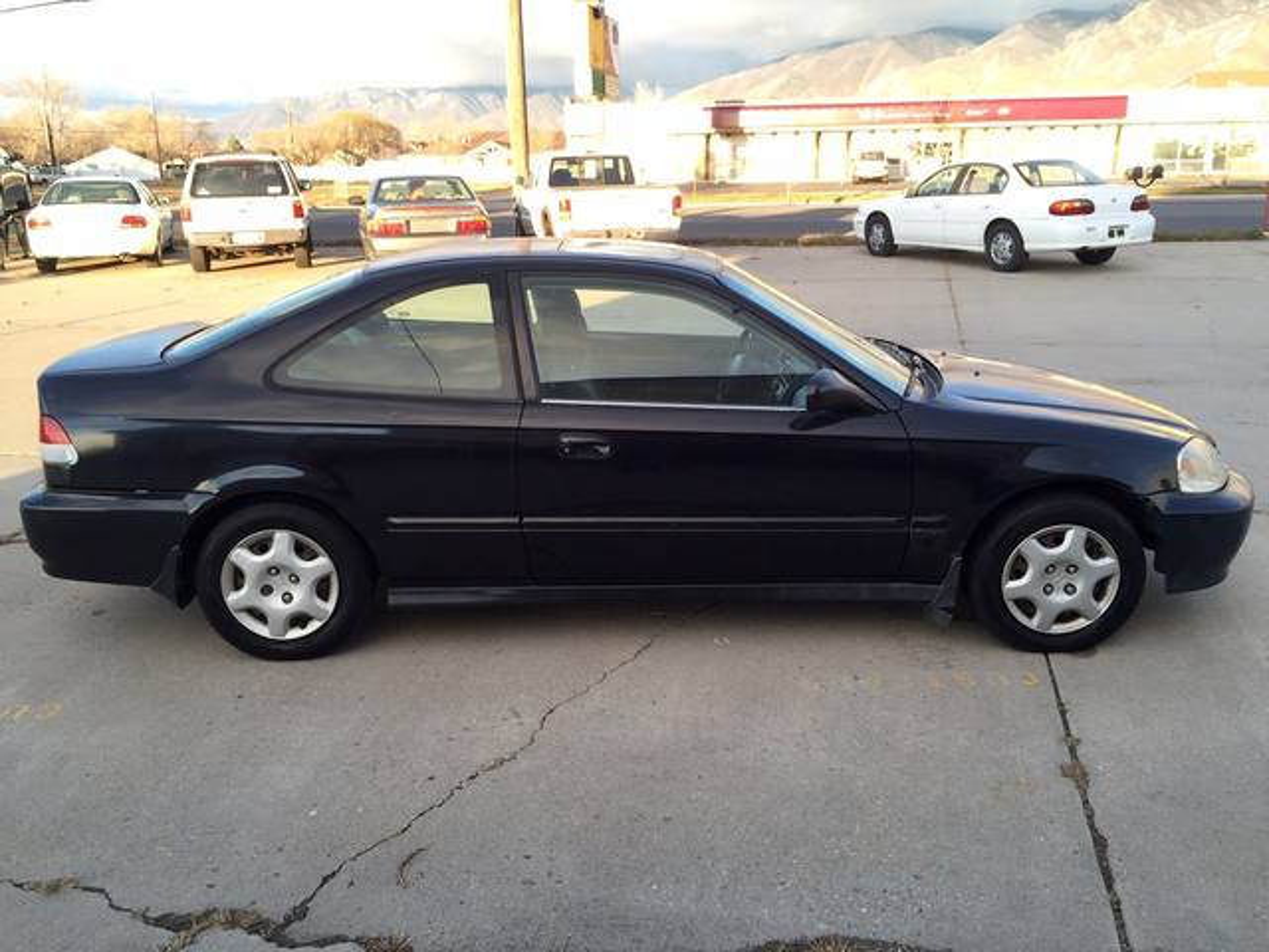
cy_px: 476
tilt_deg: -14.8
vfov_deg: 48.2
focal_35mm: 29
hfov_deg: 61.7
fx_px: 1063
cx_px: 634
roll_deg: +0.1
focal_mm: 4.15
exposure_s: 1/158
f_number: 2.2
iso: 32
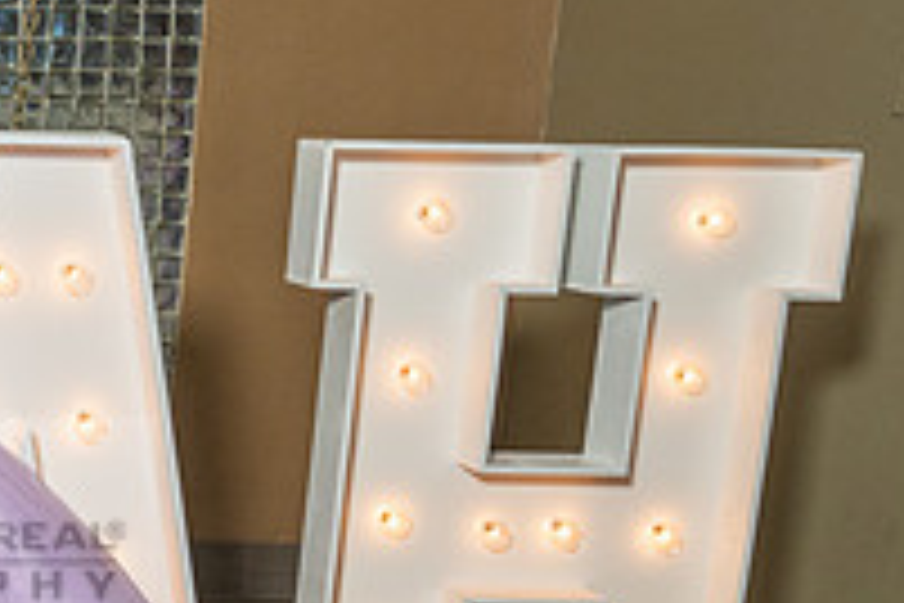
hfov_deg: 21.3
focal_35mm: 82
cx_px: -415
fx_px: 2059
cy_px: 520
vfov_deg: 16.5
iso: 640
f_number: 5.6
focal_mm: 24
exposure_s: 1/125
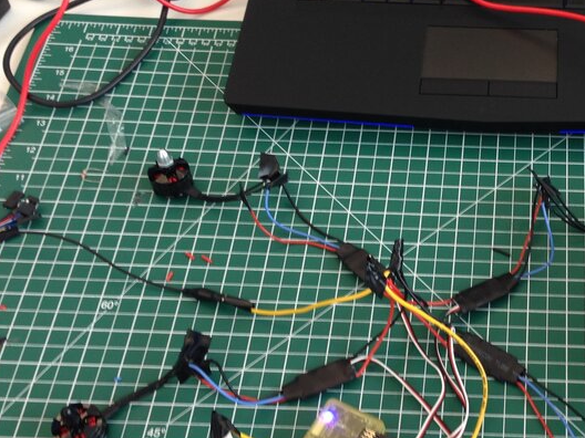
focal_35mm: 64
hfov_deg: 29.4
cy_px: 236
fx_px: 1082
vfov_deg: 22.9
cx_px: 485
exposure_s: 1/20
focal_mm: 4.12
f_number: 2.4
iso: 50
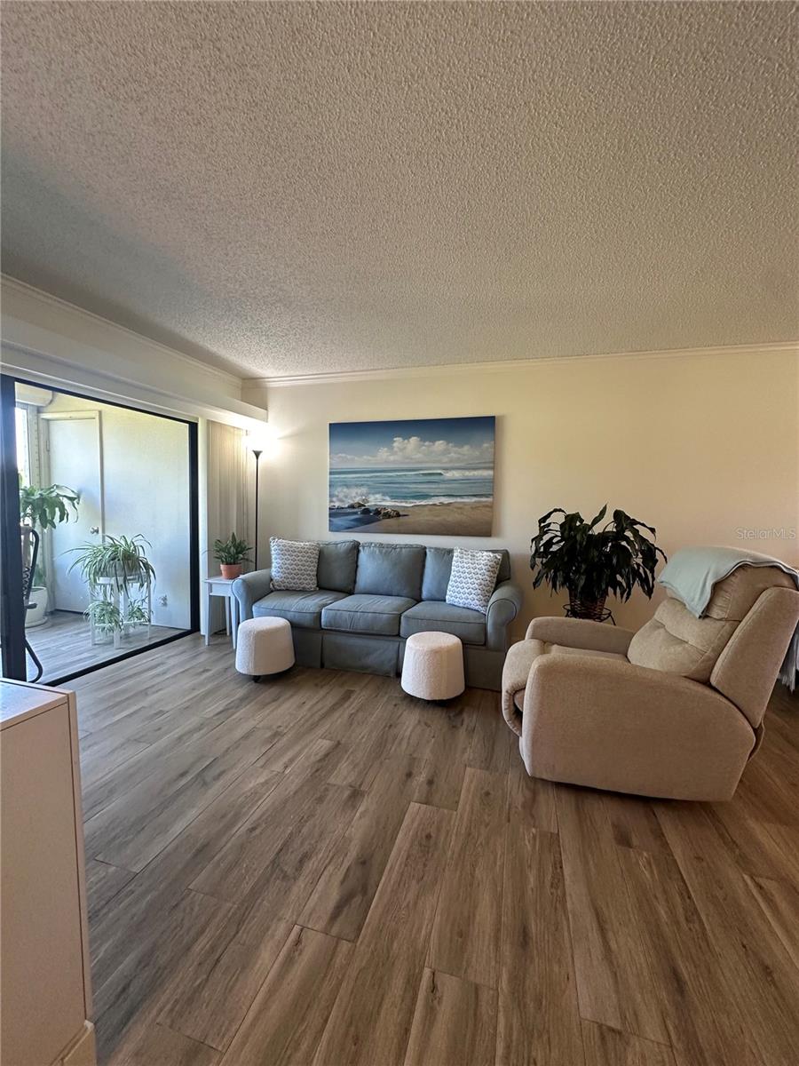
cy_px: 533
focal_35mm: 14
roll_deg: -1.2
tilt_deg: -2.8
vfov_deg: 102.1
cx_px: 400
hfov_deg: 85.7
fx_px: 431
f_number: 2.2
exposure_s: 1/60
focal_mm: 2.22
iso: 250
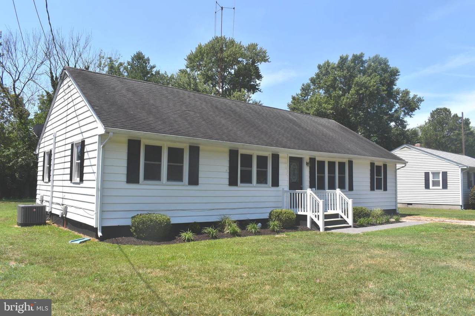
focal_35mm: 27
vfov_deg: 47.9
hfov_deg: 67.4
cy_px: 158
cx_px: 238
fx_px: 356
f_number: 10
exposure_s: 1/400
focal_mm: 18
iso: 200
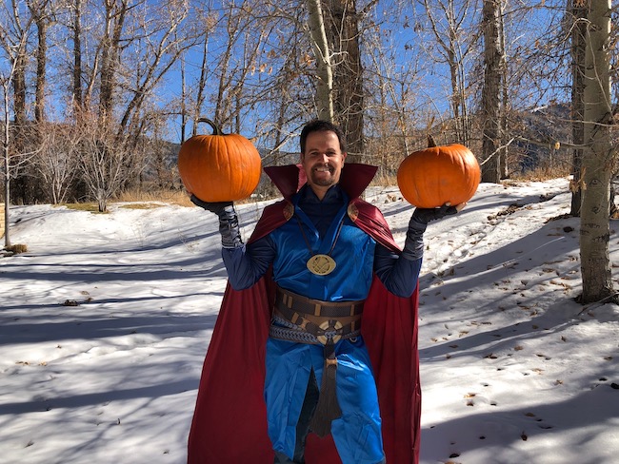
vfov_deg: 49.8
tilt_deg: -2.4
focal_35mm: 28
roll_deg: -0.4
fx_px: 501
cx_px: 310
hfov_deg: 63.4
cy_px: 232
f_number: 1.8
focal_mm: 3.99
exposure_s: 1/1715
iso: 20
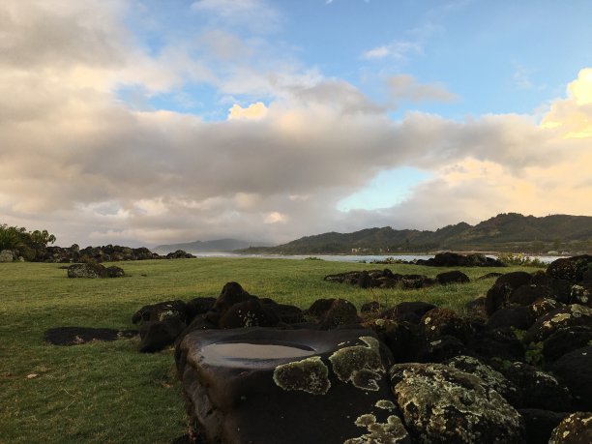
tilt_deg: +4.1
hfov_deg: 61.7
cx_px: 296
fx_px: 496
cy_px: 222
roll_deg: +0.6
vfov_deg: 48.2
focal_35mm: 29
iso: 25
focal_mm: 4.15
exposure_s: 1/320
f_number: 2.2
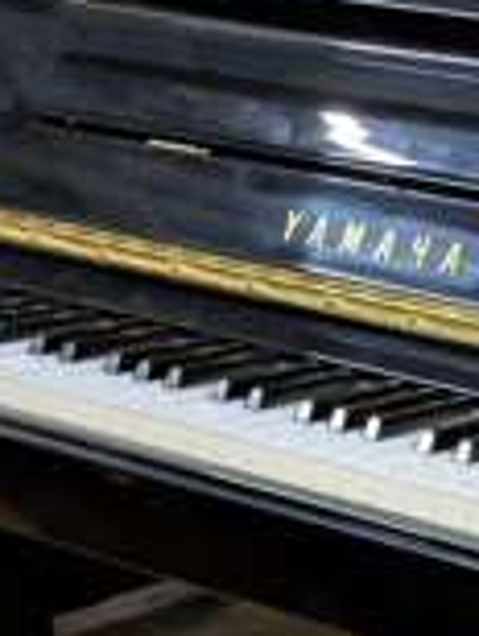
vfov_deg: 16.1
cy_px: 772
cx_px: 675
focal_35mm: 117
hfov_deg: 12.2
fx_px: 2153
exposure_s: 1/25
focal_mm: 5.43
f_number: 1.89
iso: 308
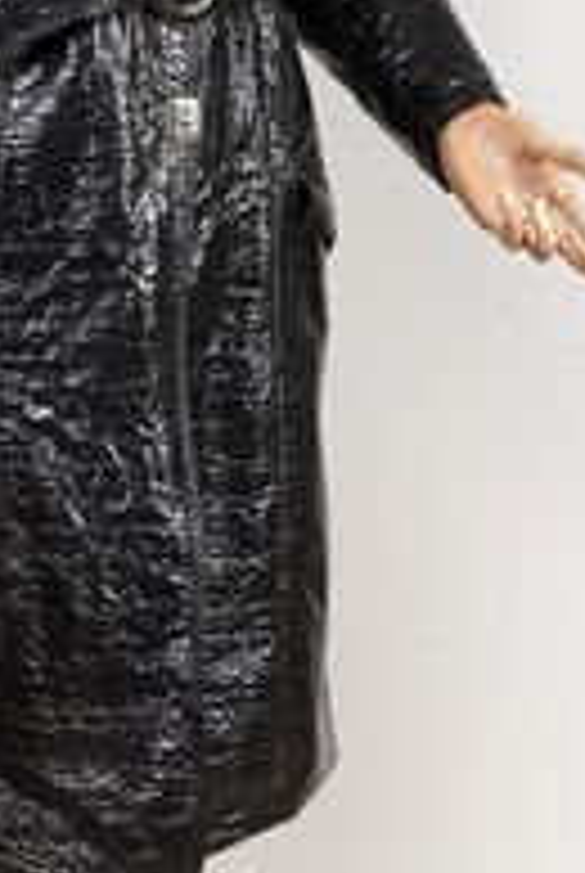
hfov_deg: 14.2
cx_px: 61
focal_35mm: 96
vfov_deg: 20.9
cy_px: 133
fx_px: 2332
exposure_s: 1/20
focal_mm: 32
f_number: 4.5
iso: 250
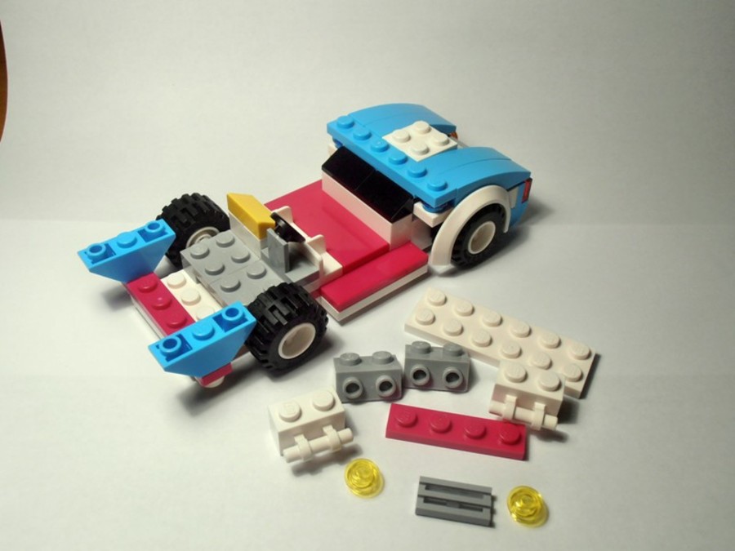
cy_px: 276
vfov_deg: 38.7
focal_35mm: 37
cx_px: 368
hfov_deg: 50.1
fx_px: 786
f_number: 3.9
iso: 80
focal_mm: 6.61
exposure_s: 1/60
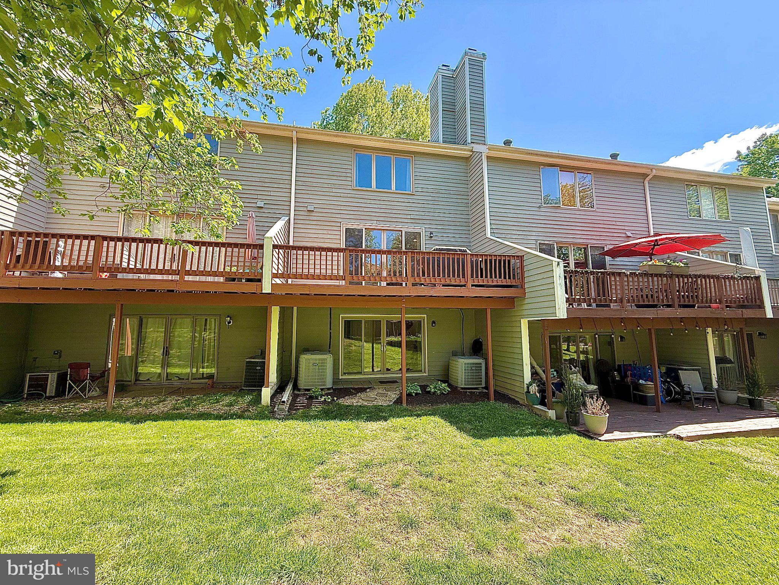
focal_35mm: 14
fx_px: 315
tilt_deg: +6.7
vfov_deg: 85.7
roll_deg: +0.5
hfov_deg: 102.1
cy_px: 292
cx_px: 390
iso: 64
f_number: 2.2
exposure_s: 1/224
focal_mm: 2.22
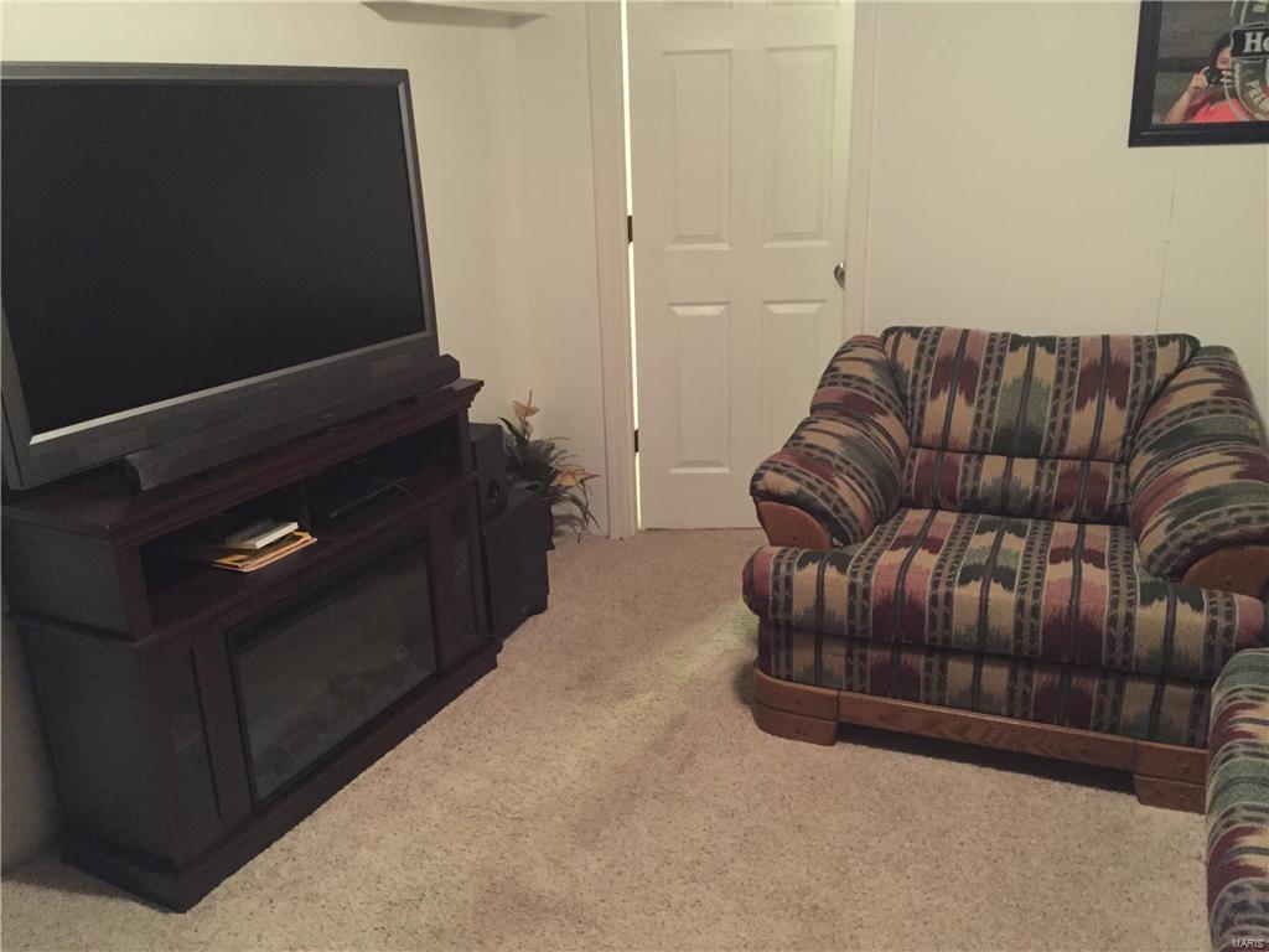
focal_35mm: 29
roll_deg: +1.6
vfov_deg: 48.2
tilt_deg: -18.9
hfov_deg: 61.7
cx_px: 634
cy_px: 476
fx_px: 1063
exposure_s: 1/15
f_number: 2.2
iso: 500
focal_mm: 4.15
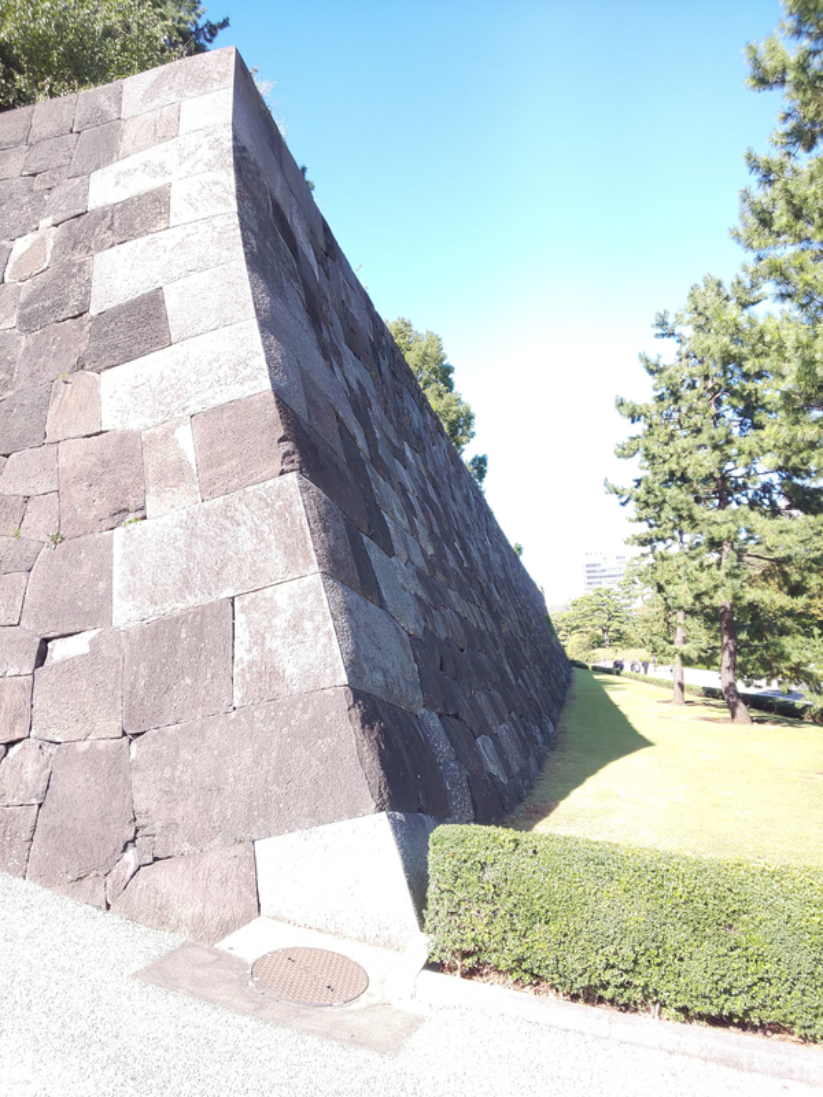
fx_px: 634
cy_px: 548
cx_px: 412
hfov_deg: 66.0
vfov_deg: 81.7
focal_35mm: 20
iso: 28
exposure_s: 1/180
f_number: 1.94
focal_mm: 3.45
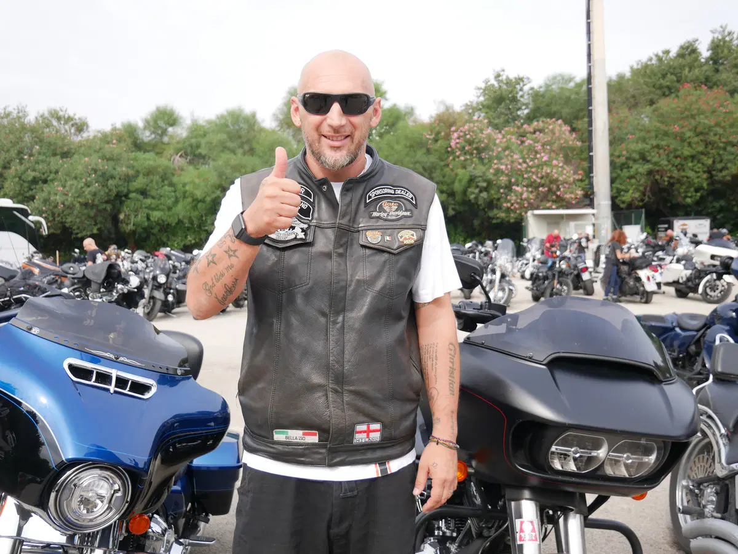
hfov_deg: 51.3
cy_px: 277
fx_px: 768
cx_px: 369
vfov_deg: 39.7
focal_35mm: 36
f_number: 4
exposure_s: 1/500
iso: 200
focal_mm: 18
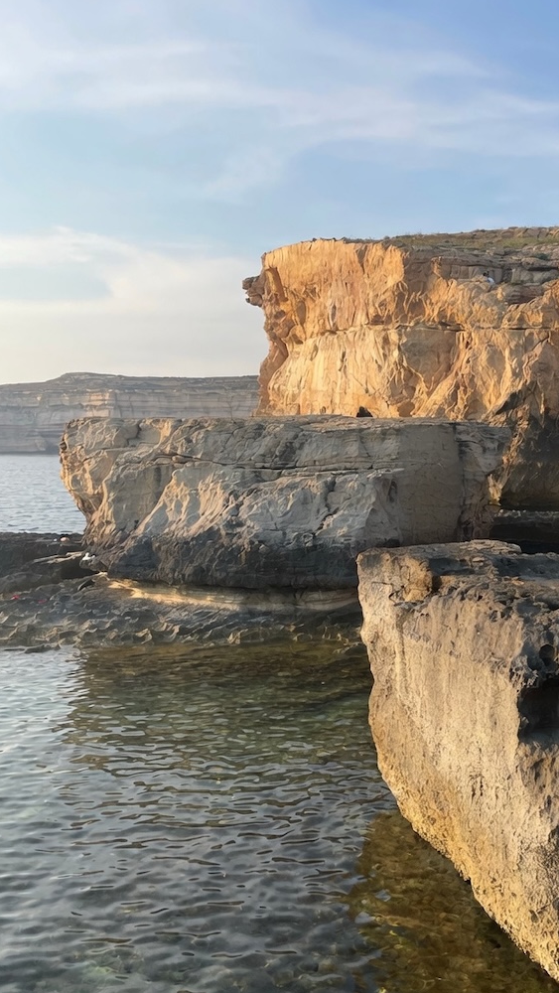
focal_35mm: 29
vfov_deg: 66.1
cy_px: 489
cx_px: 359
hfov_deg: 39.9
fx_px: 764
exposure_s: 1/2212
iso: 32
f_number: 1.6
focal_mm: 4.2
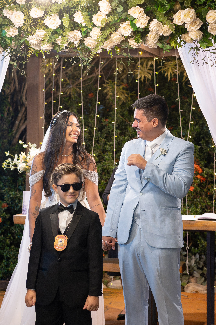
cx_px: 108
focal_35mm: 84
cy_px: 162
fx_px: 756
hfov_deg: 16.3
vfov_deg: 24.2
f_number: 2.5
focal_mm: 56
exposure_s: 1/500
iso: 3200
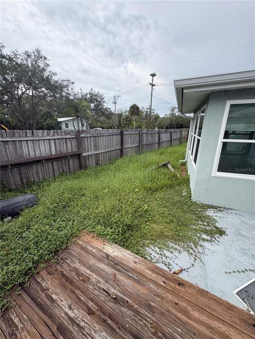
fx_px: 138
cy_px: 170
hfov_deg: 85.7
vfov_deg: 102.1
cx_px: 128
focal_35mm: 14
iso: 64
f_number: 2.2
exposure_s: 1/889
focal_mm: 2.22
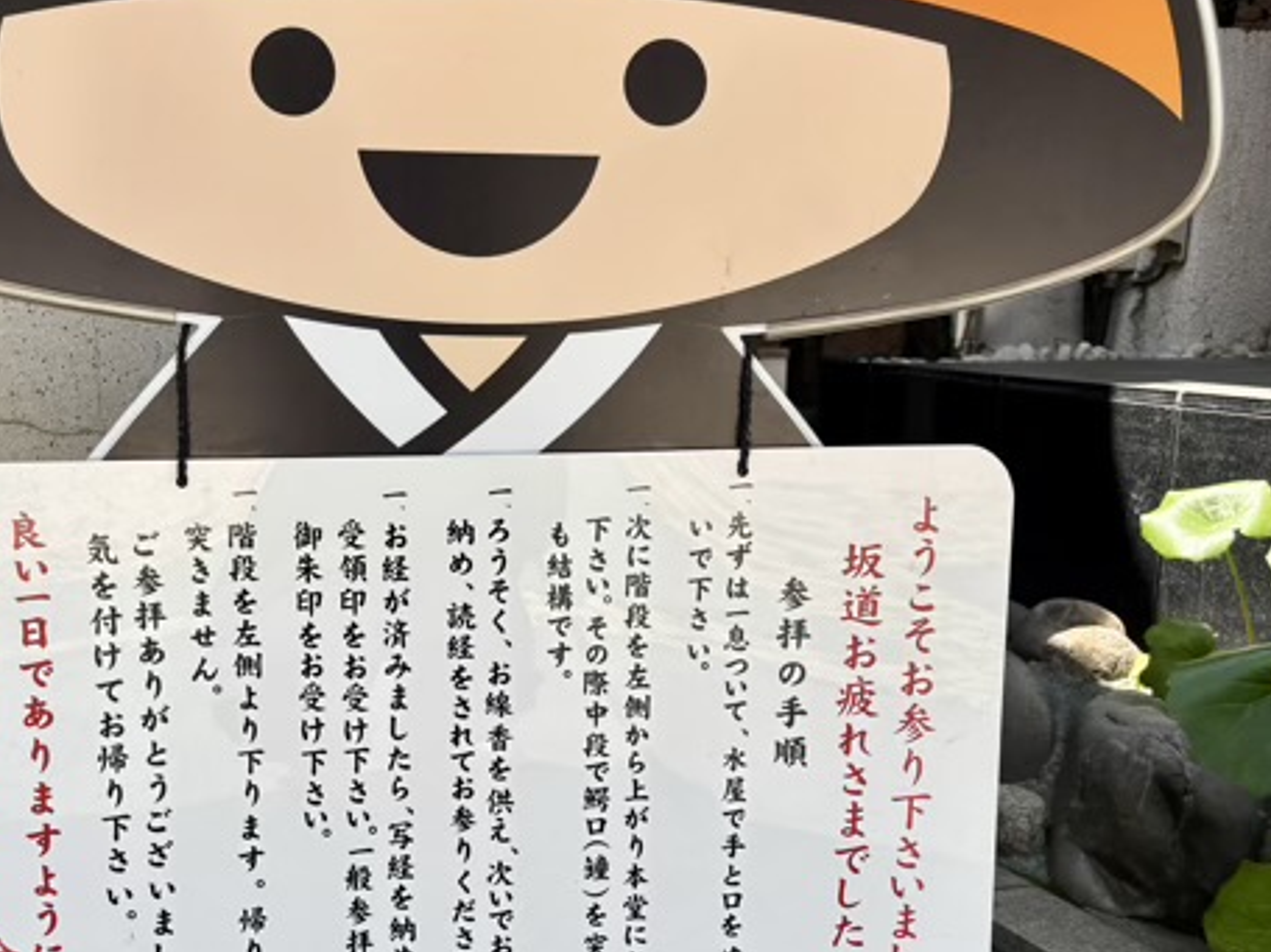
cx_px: 439
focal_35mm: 40
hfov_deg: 46.2
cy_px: 579
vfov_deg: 35.8
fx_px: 1468
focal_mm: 5.96
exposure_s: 1/799
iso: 50
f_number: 1.6
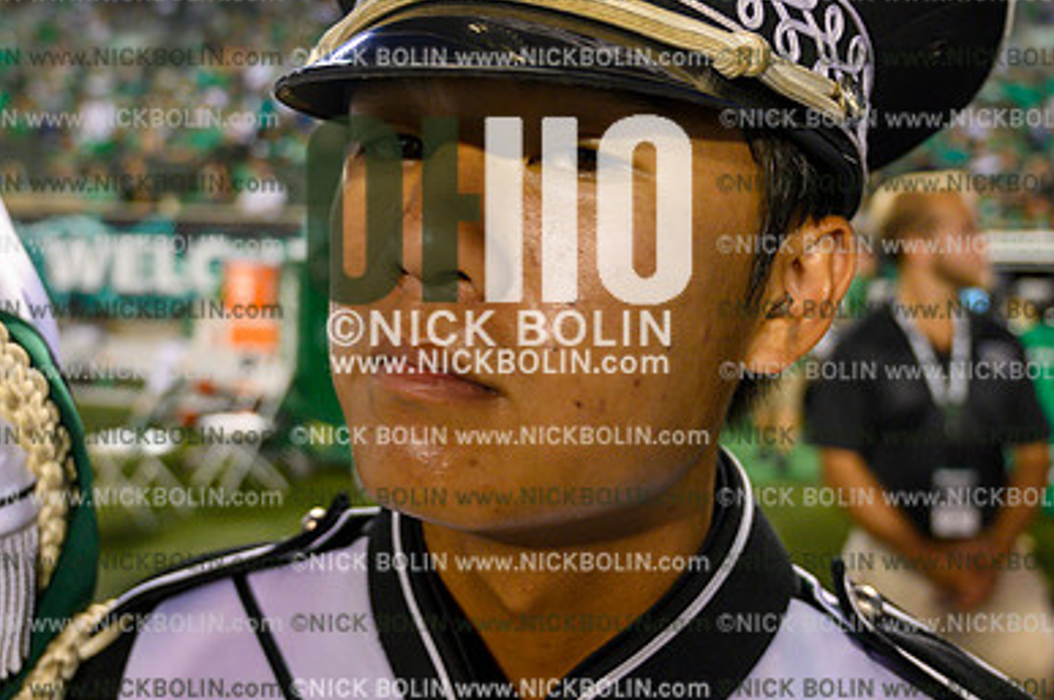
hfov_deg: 53.2
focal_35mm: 36
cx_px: 498
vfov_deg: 36.5
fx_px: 1053
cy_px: 245
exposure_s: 1/200
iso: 2000
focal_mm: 24
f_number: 4
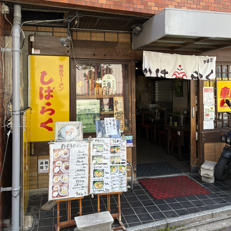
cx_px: 114
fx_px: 242
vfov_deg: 50.7
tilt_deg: +0.9
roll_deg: +0.4
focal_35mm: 32
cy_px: 90
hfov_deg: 51.1
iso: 50
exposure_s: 1/381
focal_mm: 5.96
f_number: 1.6
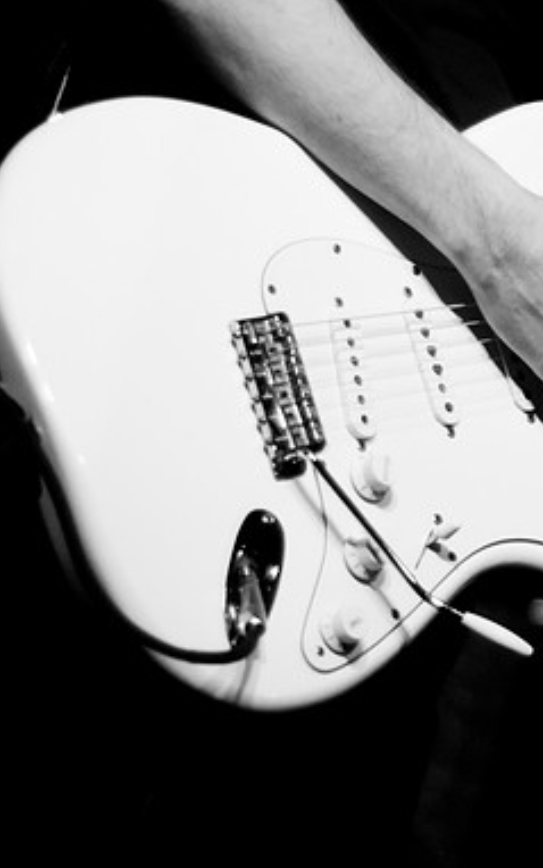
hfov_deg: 11.1
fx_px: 2745
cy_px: 431
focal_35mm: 116
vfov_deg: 18.0
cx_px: 641
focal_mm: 50
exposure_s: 1/60
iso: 1000
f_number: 1.8
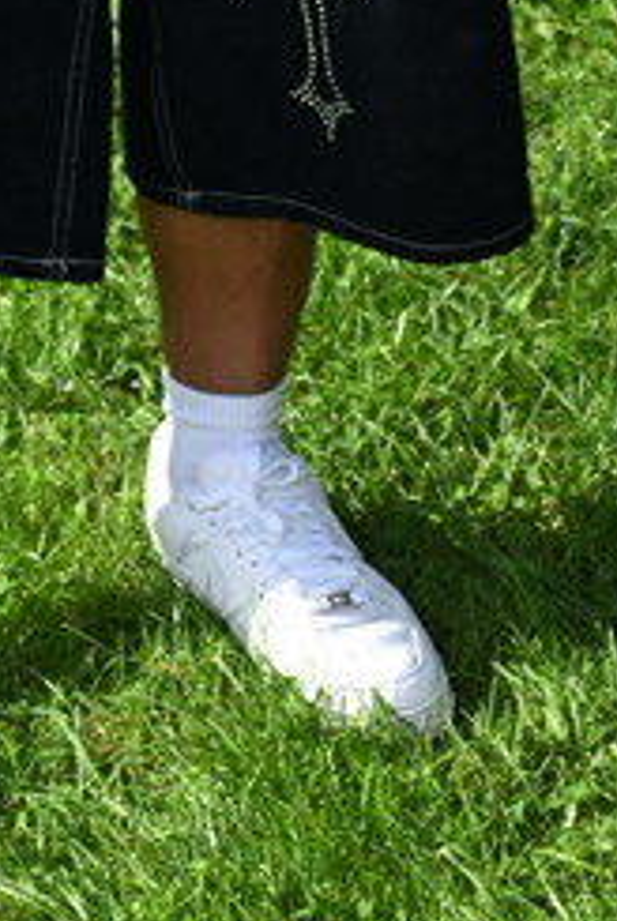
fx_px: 4435
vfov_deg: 11.1
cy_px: -724
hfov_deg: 7.9
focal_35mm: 173
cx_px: 15
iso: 200
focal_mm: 41
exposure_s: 1/800
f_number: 5
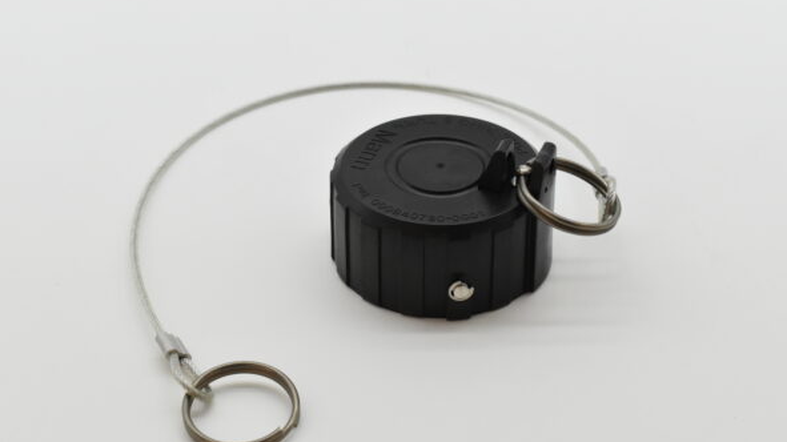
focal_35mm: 67
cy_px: 246
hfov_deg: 31.4
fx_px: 1398
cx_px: 398
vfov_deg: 18.0
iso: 1600
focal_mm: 42
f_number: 8
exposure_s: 1/1250
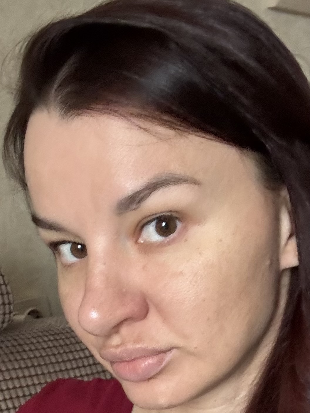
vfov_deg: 60.0
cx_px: 155
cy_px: 206
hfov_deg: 46.8
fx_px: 358
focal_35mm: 30
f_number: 1.9
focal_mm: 2.69
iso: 320
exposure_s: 1/41
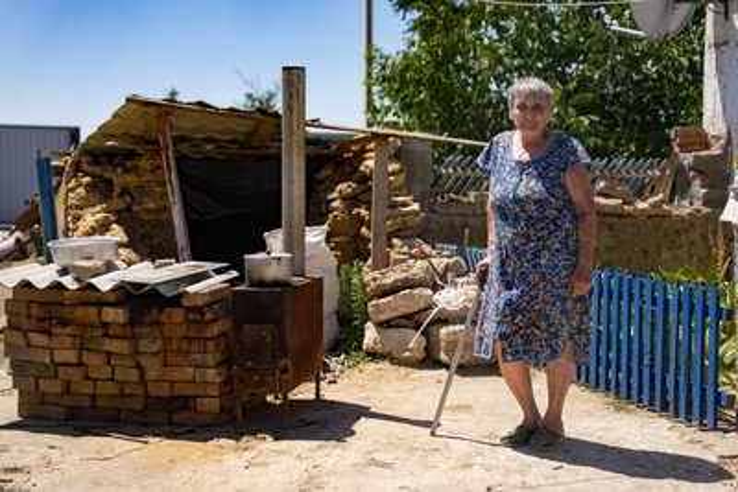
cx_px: 369
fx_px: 1025
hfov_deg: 39.6
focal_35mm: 50
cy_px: 246
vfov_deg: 27.0
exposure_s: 1/6400
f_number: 2.8
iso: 400
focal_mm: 50
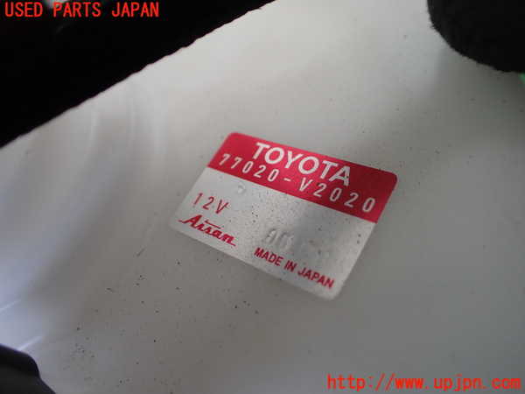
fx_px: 455
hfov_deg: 60.0
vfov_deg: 46.8
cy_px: 197
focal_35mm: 30
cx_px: 262
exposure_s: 1/125
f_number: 2.3
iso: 200
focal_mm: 5.4
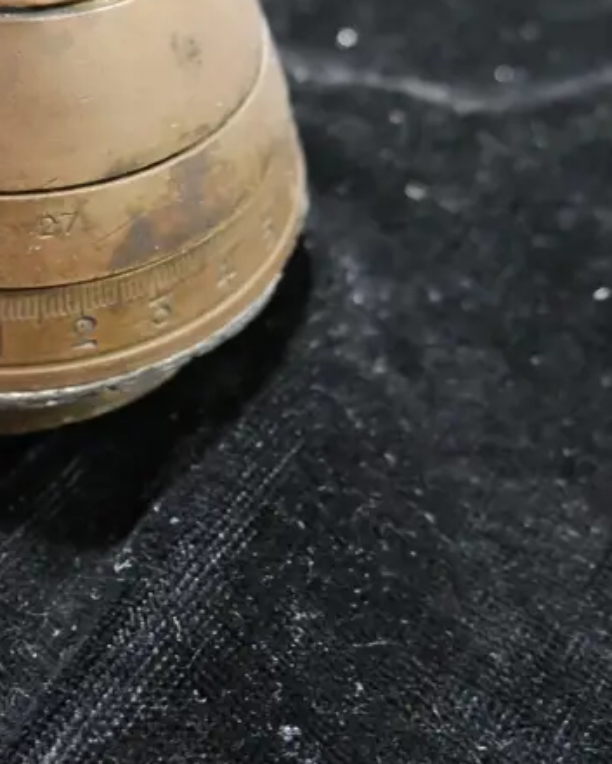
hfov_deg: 21.2
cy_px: 108
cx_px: -81
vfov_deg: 27.1
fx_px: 1539
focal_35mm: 68
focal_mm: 15
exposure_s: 1/40
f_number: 4
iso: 3200
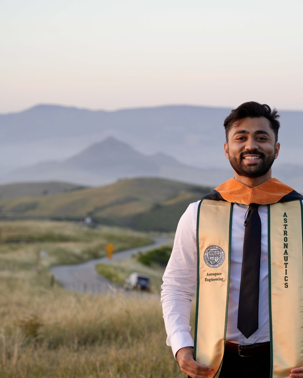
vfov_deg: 18.5
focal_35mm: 103
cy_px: 207
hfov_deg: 14.8
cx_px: 259
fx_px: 1160
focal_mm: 66.3
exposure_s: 1/160
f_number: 4
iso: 320
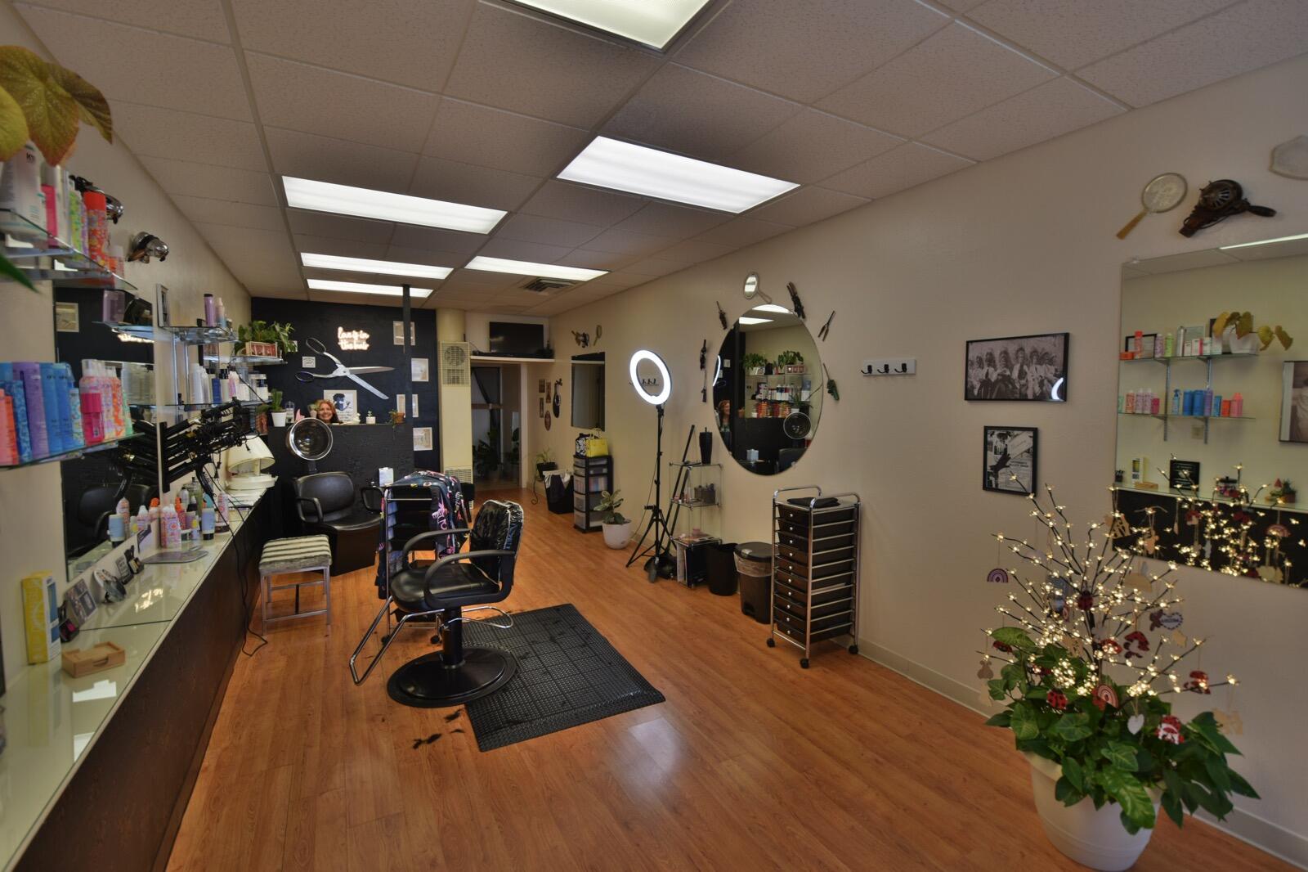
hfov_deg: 100.4
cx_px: 654
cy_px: 436
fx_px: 545
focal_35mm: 15
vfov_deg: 77.3
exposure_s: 1/80
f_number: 4.5
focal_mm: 10
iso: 100
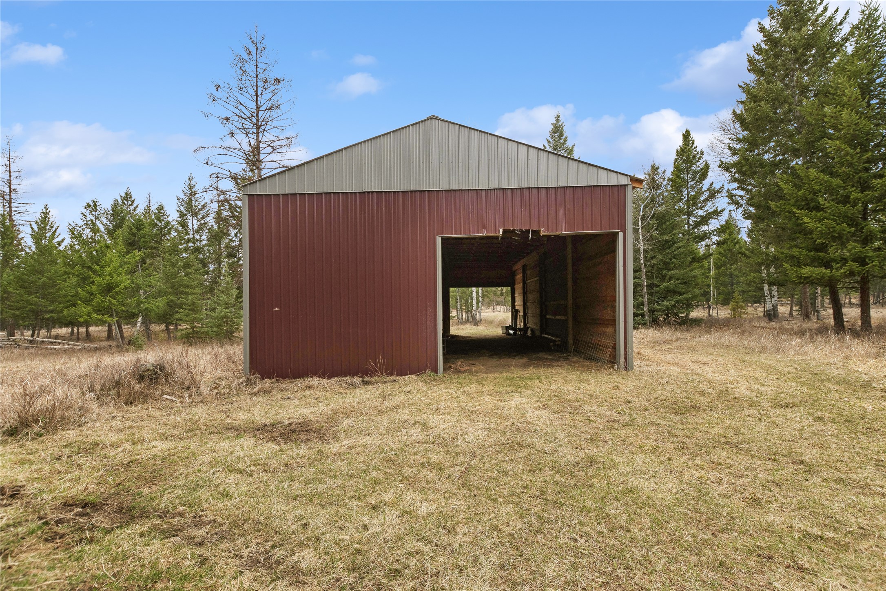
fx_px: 369
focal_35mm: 15
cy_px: 296
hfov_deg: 100.4
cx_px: 443
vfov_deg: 77.3
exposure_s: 1/400
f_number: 6.3
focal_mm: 10
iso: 200
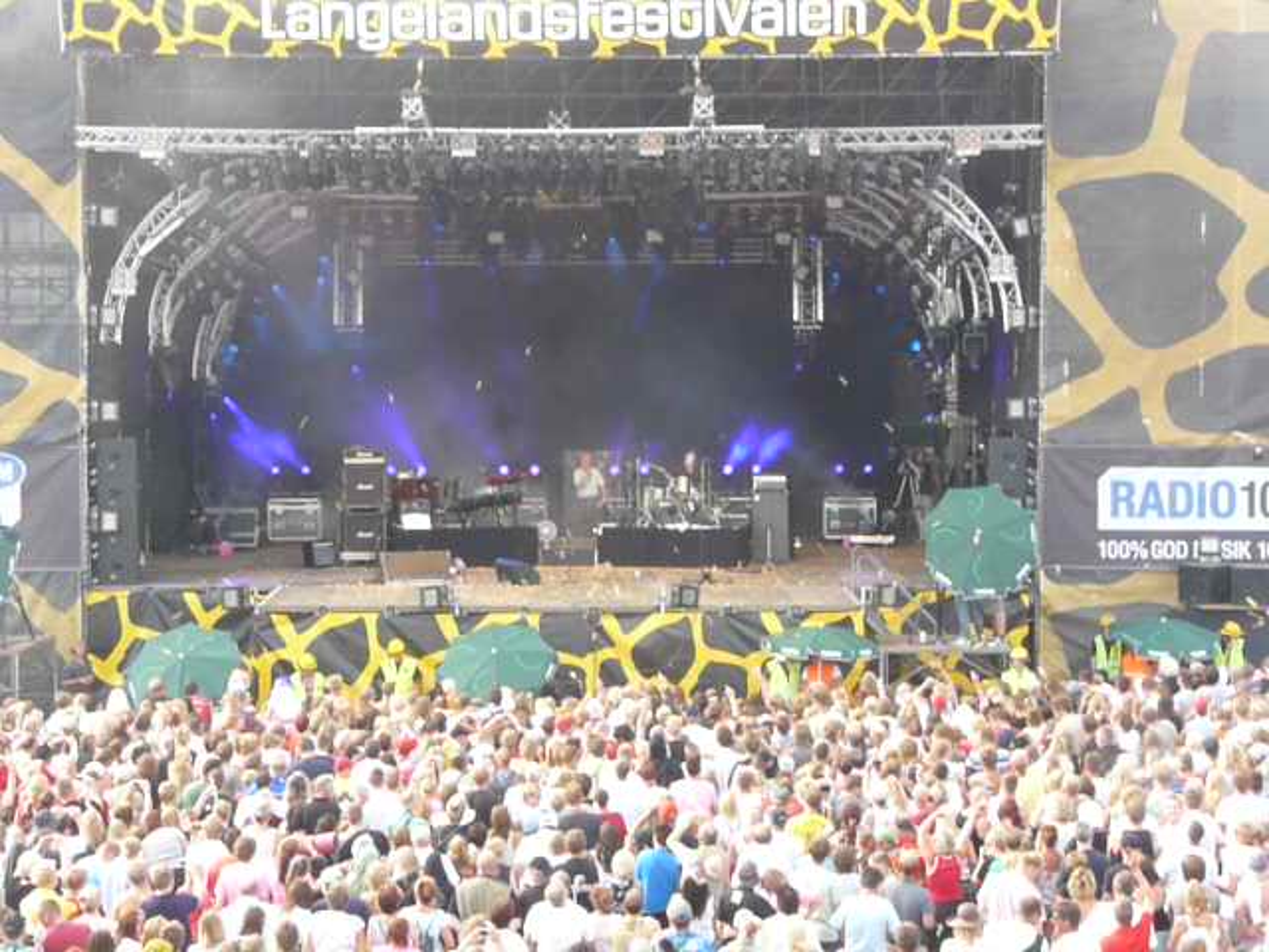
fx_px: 2933
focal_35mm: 80
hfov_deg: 24.4
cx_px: 634
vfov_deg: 18.4
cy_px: 476
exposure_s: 1/60
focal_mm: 13.4
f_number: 8
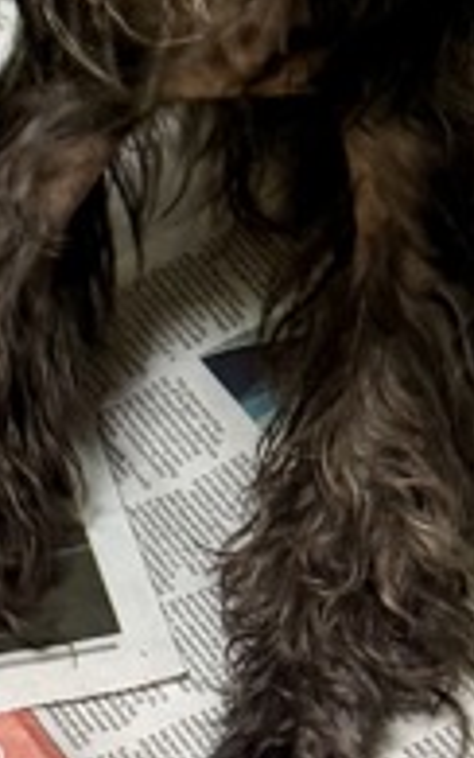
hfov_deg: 17.9
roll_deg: +2.8
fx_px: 1508
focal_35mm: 73
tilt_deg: -31.5
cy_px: -175
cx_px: 253
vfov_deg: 25.1
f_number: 1.78
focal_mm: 6.76
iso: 320
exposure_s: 1/60
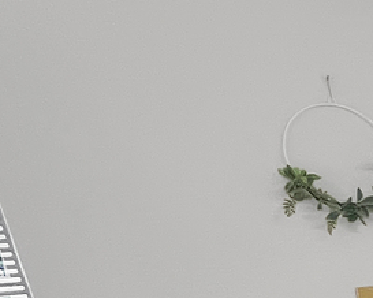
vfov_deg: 19.3
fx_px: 739
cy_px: 470
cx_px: 911
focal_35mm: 67
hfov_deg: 14.9
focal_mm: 1.57
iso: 125
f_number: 1.8
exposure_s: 1/60
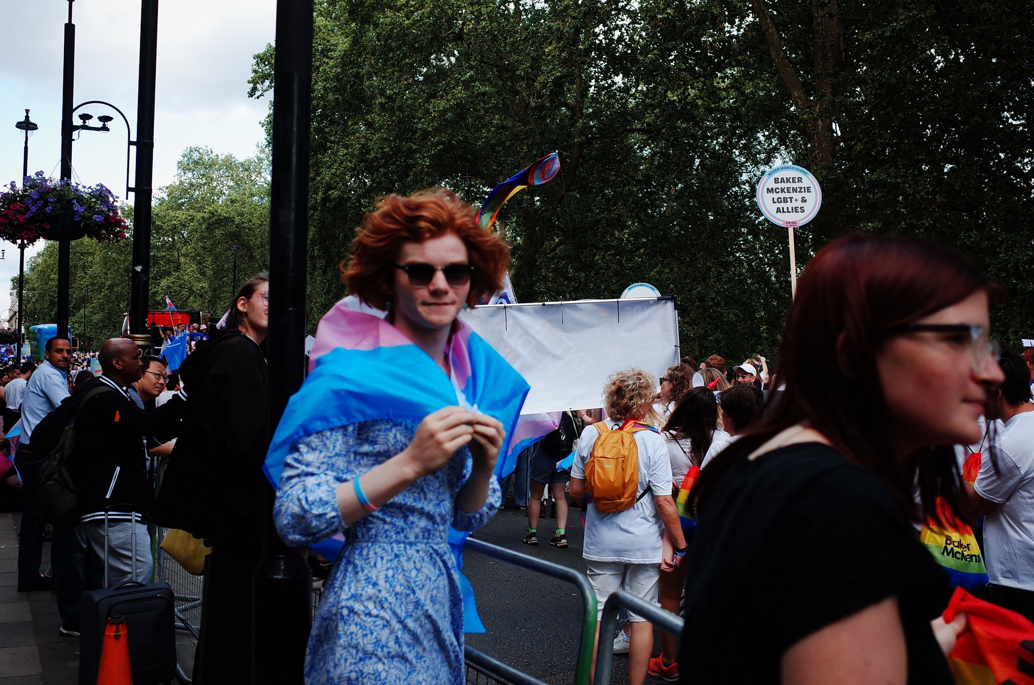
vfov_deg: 37.7
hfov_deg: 54.5
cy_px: 342
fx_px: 1003
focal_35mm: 35
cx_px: 517
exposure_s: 1/400
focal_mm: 18.3
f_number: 2.8
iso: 100
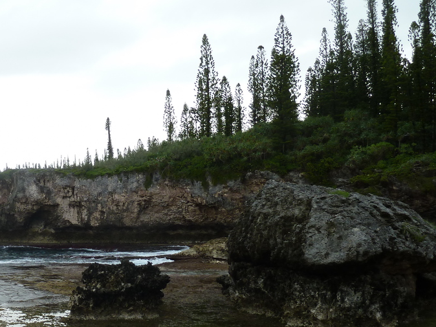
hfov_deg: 32.7
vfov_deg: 25.3
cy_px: 247
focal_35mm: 57
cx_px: 74
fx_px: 718
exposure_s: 1/80
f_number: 3.5
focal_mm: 5.3
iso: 80
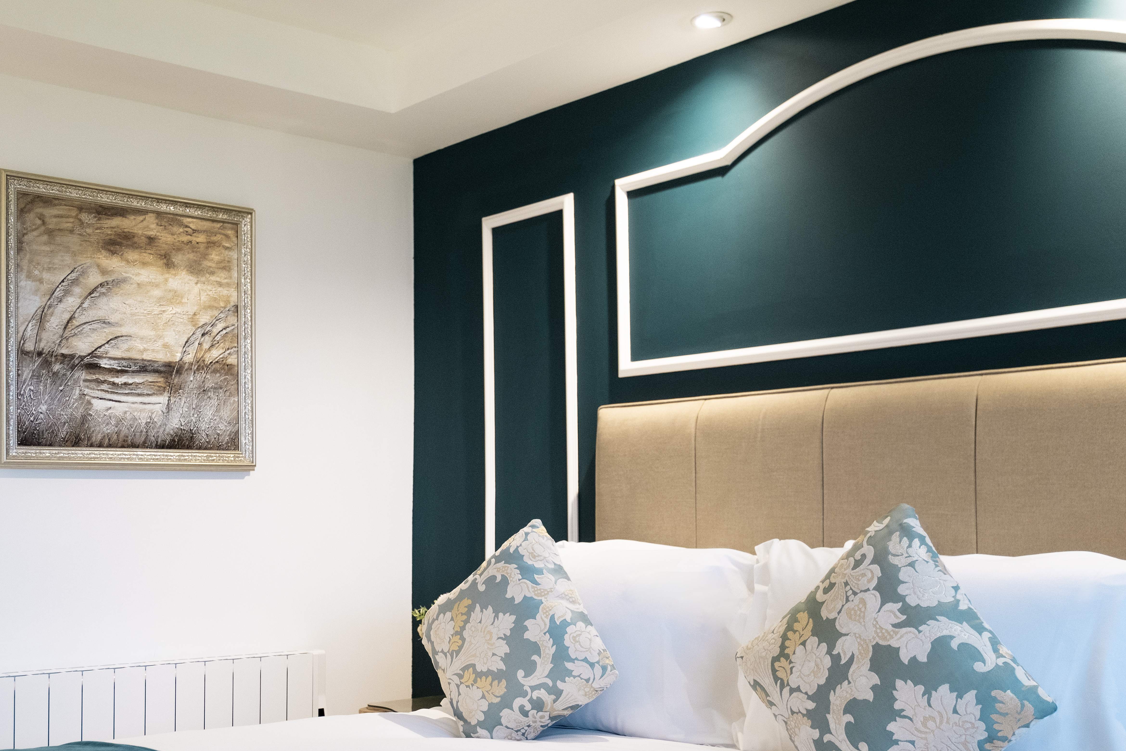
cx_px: 431
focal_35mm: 40
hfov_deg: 48.1
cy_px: 499
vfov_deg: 33.1
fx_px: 1251
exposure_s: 1/80
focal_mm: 20
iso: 800
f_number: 2.8
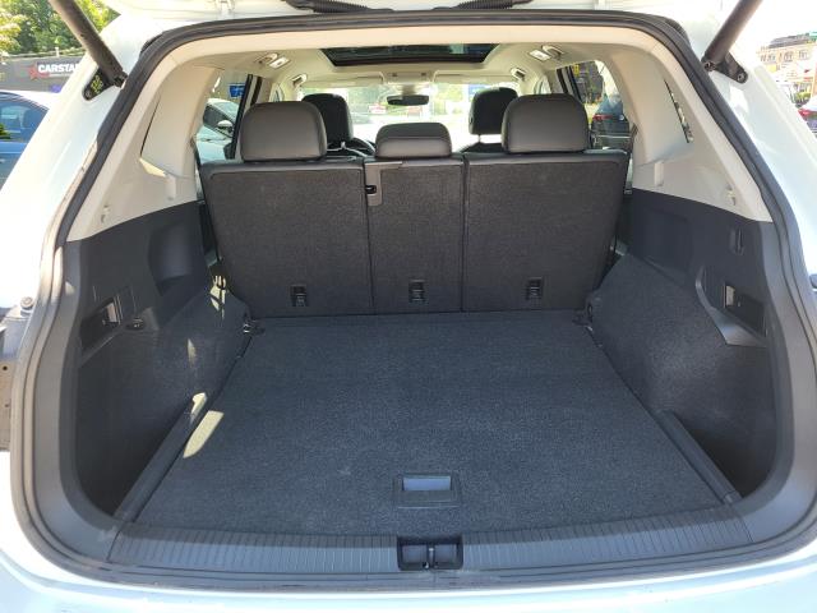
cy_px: 306
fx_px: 614
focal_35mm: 26
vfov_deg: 53.1
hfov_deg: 67.3
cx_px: 408
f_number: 1.8
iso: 40
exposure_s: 1/180
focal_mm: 5.4
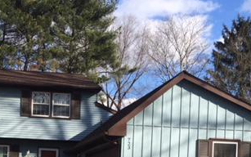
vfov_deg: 19.0
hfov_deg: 31.3
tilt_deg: -0.6
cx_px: 56
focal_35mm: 64
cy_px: 195
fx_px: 438
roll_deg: -2.3
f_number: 2.2
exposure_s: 1/1236
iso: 32
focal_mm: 4.15
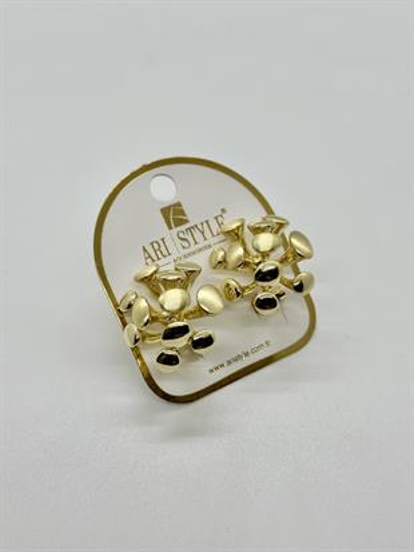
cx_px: 207
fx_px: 765
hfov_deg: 30.3
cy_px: 276
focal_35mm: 48
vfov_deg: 39.6
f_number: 1.78
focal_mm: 6.86
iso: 64
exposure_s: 1/215
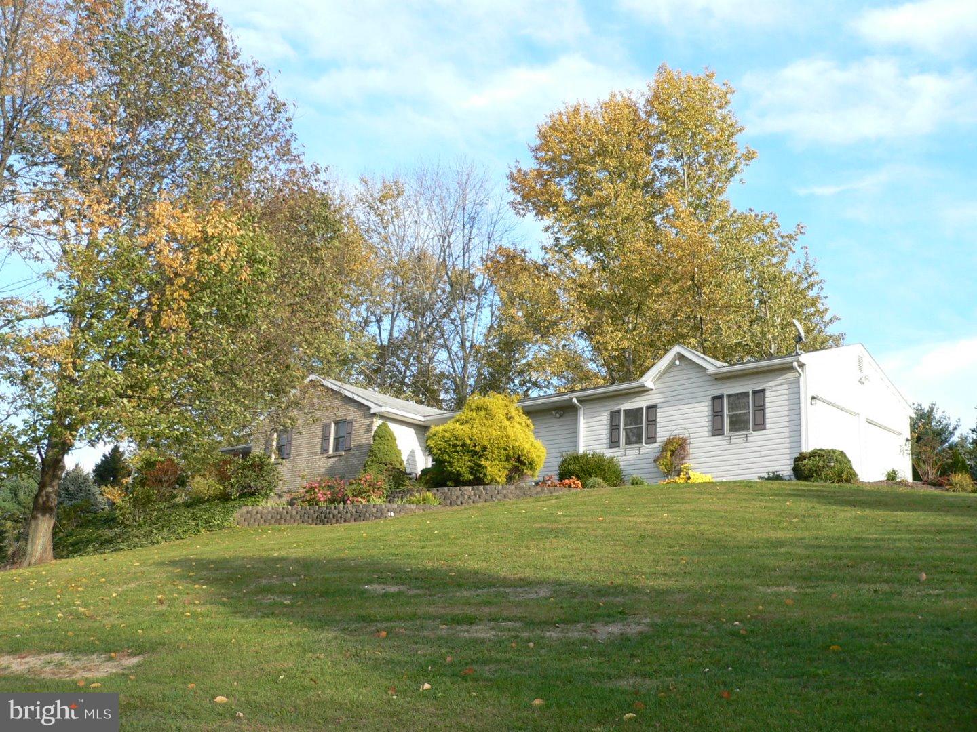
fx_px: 1016
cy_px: 366
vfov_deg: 39.7
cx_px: 488
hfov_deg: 51.4
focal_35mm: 36
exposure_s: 1/250
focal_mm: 6
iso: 80
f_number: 2.8
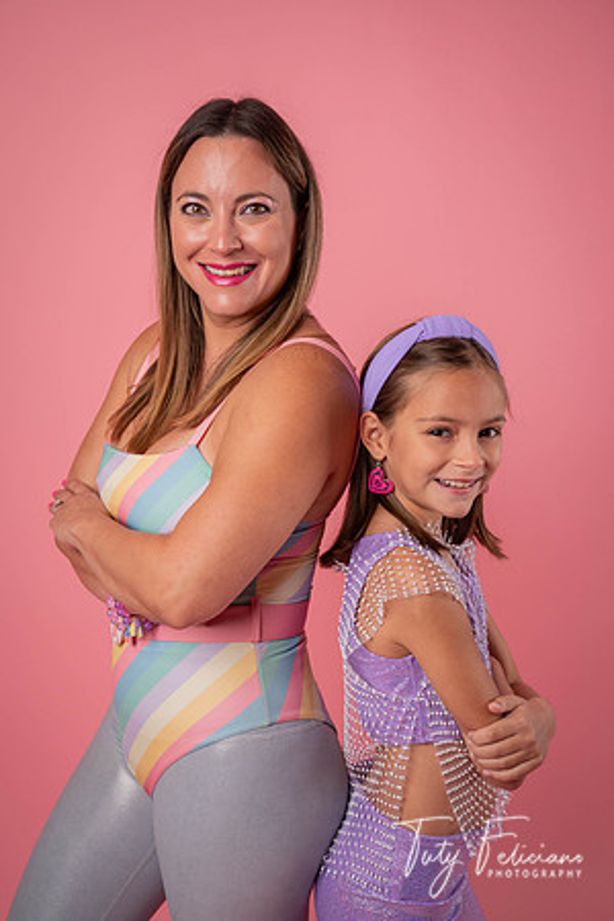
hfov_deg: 28.6
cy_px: 460
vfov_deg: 41.9
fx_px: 1202
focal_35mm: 47
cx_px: 307
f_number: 5
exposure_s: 1/100
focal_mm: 47
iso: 160
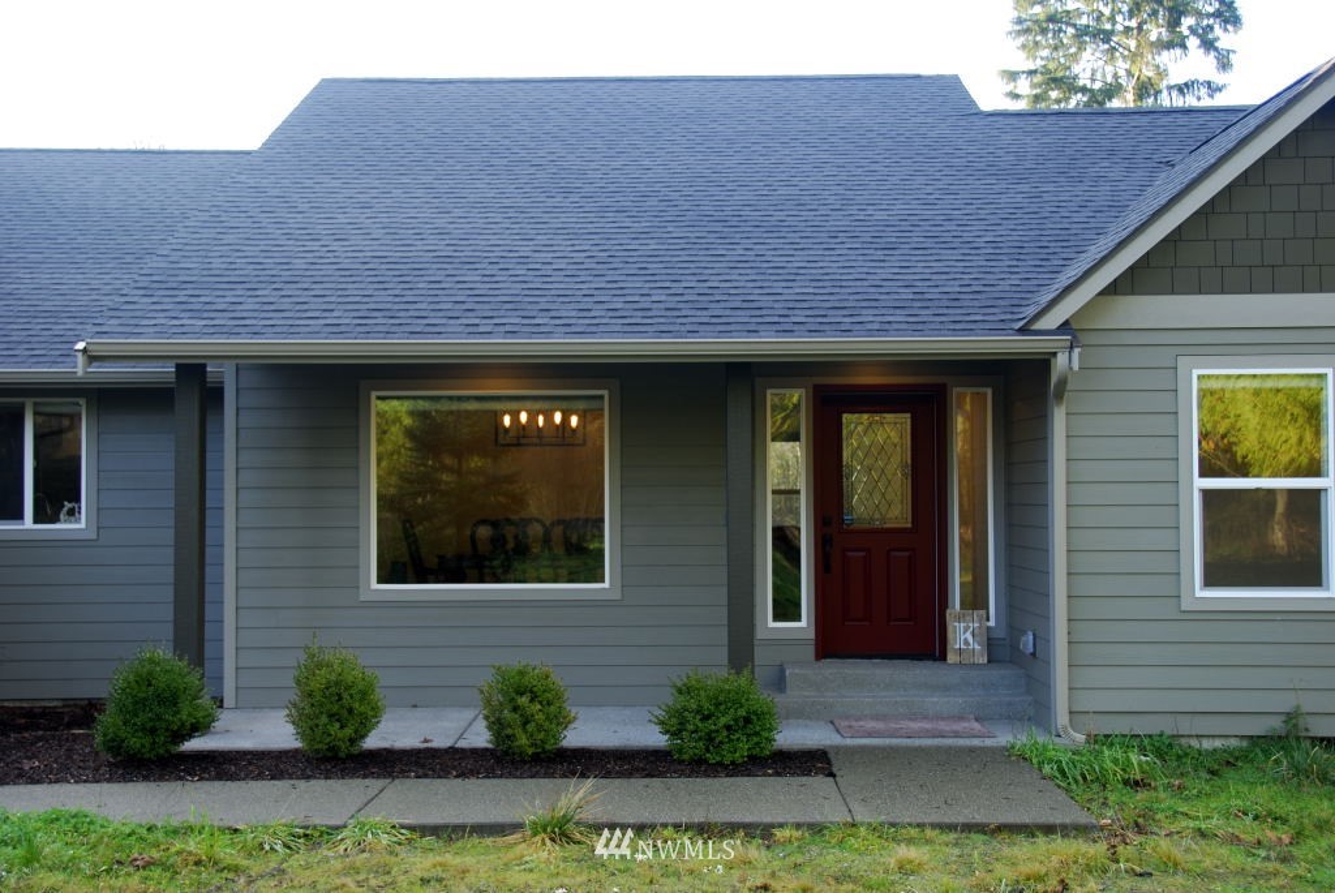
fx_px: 1615
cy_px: 446
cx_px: 668
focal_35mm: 44
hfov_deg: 44.9
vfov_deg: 30.9
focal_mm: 29
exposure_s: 1/30
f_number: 4
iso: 100
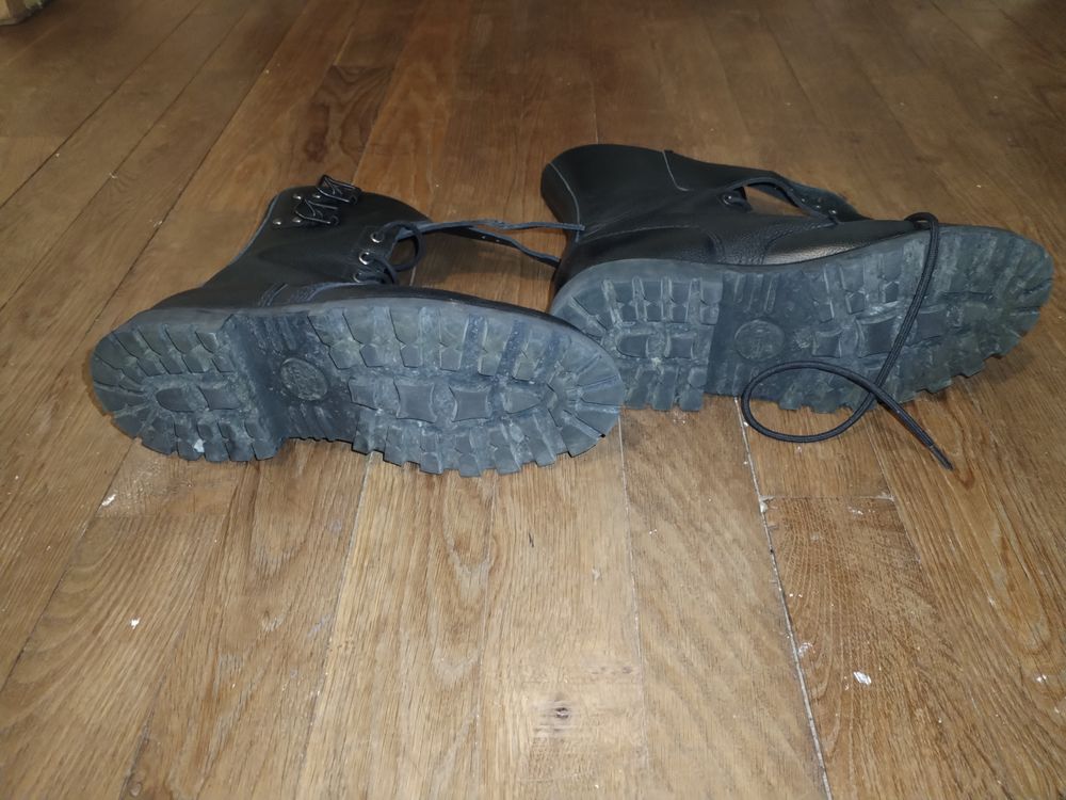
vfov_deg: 53.1
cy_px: 400
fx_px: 801
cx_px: 533
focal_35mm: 26
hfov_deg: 67.3
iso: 1646
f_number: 1.8
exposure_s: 1/20
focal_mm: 4.75
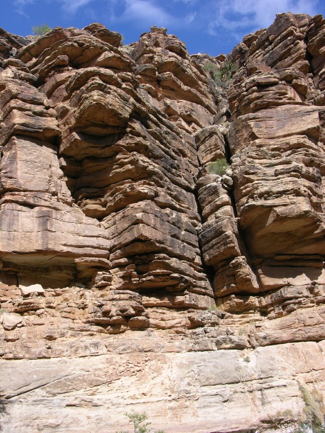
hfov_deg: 31.5
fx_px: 576
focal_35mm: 46
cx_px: 162
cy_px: 216
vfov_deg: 41.2
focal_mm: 11.6
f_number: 5.9
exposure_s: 1/193
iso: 50
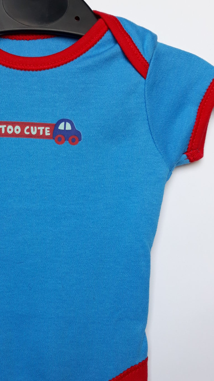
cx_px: 23
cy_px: 232
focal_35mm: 44
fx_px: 444
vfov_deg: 46.1
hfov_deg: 26.3
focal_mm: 3.71
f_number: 1.7
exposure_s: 1/119
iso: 40
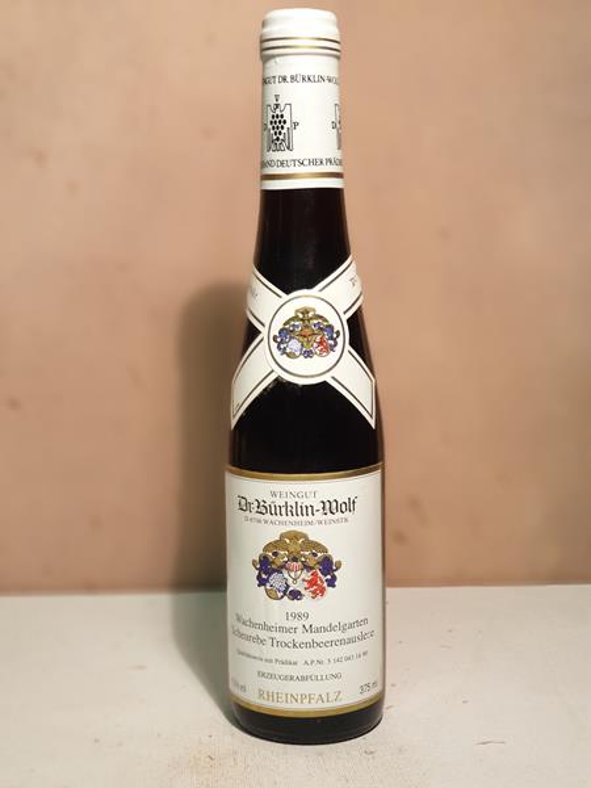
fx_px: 1184
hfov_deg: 28.0
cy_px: 394
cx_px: 296
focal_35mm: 52
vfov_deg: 36.8
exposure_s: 1/33
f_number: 2.4
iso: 125
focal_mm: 6
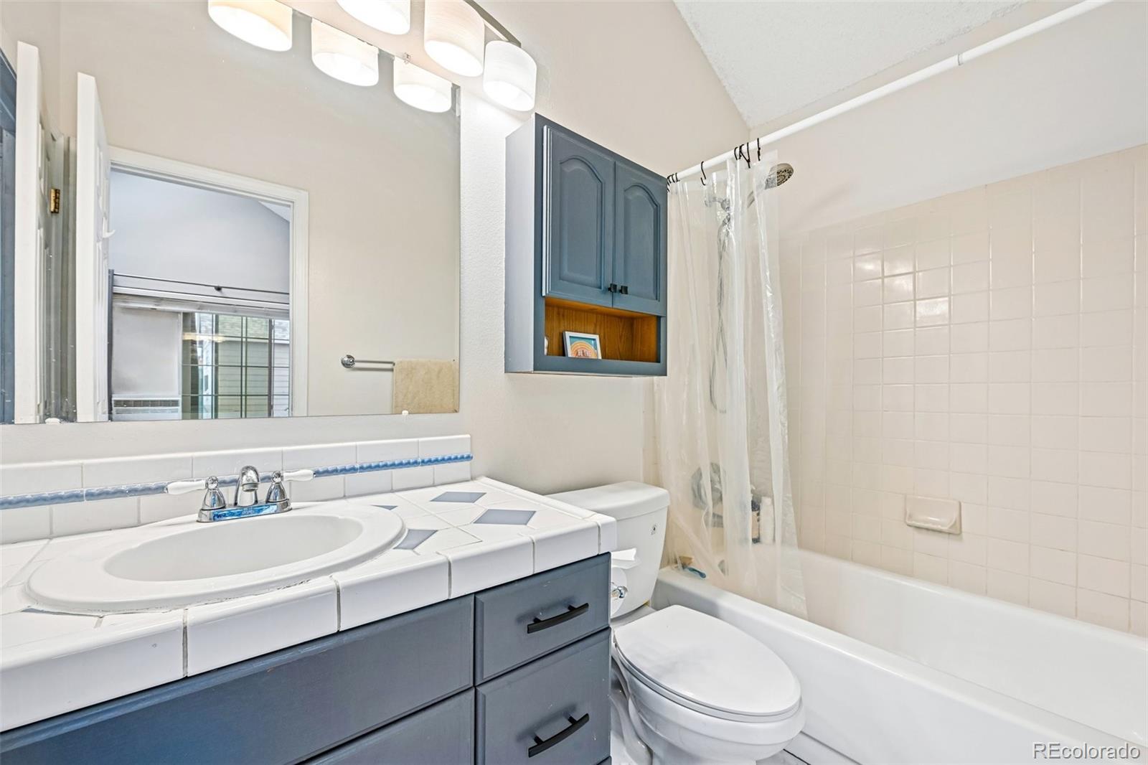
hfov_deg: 104.3
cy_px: 382
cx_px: 574
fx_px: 446
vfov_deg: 81.2
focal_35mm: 14
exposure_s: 1/15
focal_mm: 14
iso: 250
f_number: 9
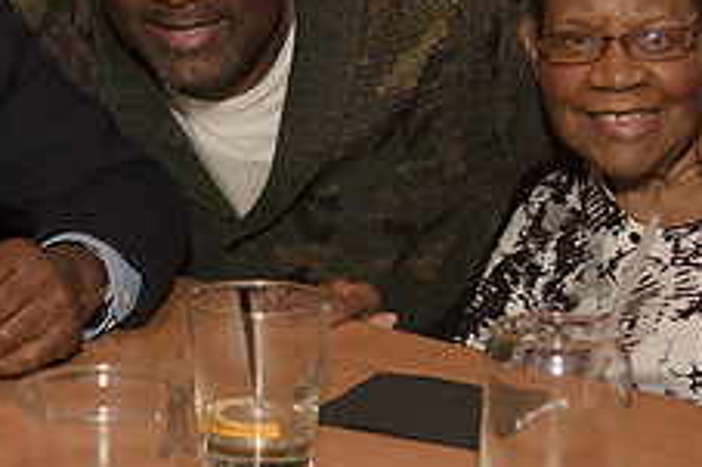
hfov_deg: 19.7
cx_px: 187
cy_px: 42
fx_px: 2007
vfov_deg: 13.2
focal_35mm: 103
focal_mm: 36
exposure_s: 1/320
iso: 1250
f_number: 4.5
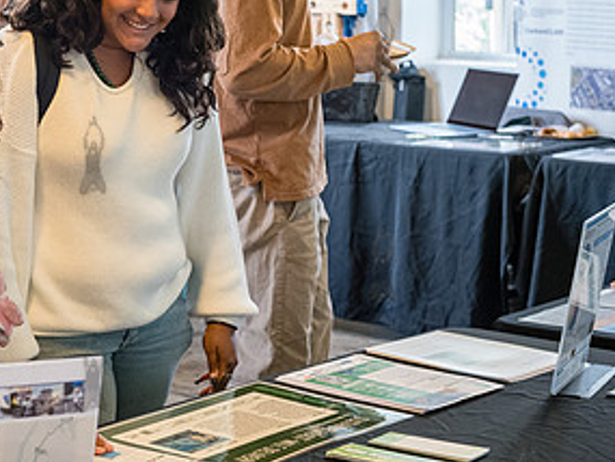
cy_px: 142
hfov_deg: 19.0
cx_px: 97
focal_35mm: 102
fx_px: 1813
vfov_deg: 14.5
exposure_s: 1/200
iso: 4000
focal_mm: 48
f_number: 4.5
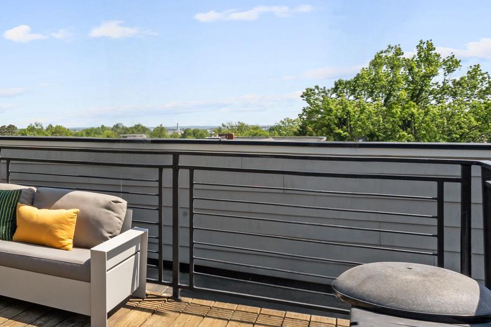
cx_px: -42
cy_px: 143
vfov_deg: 35.9
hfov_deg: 41.8
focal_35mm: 37
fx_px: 504
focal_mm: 16
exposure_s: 1/200
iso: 250
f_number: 18
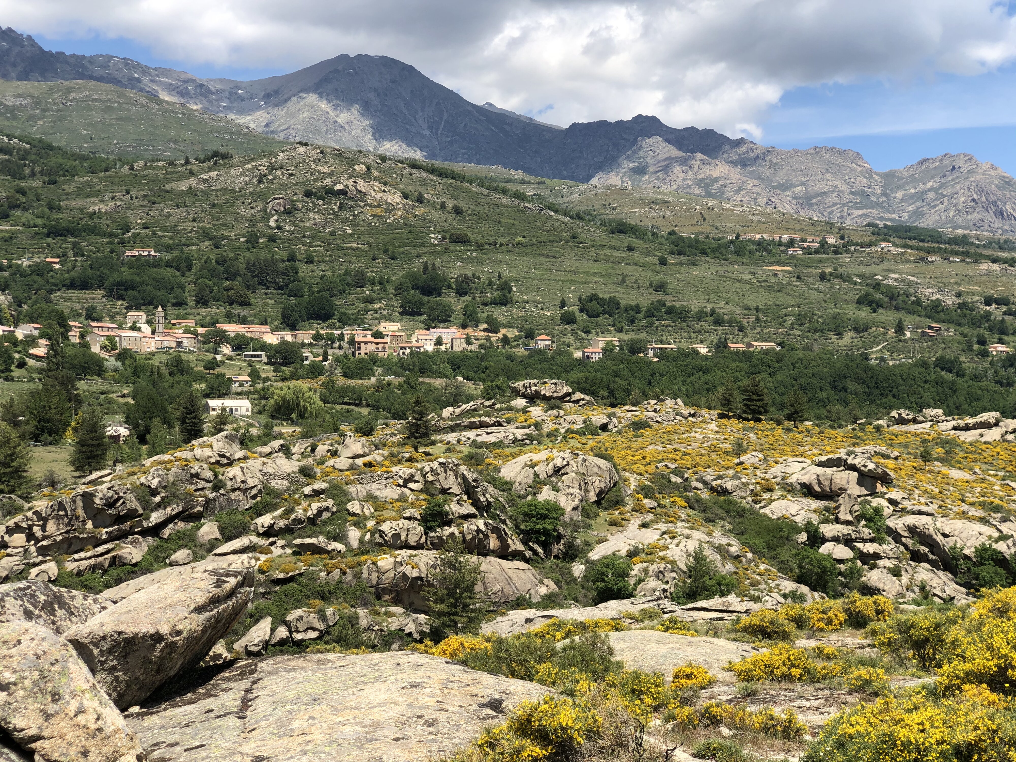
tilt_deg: -1.0
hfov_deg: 36.8
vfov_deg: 28.0
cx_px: 508
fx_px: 1526
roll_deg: +0.3
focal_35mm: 52
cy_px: 381
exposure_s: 1/991
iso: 16
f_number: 2.4
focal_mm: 6
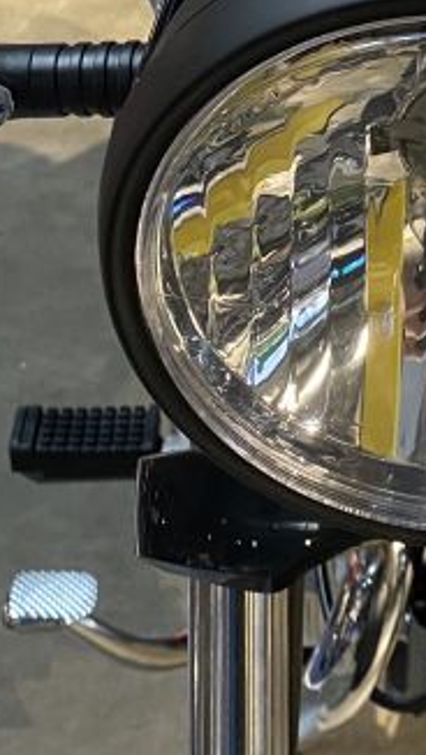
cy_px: 27
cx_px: 419
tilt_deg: -26.3
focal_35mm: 92
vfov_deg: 22.4
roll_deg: +0.1
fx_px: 1843
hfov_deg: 13.0
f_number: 1.8
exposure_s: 1/50
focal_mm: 4.25
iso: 250
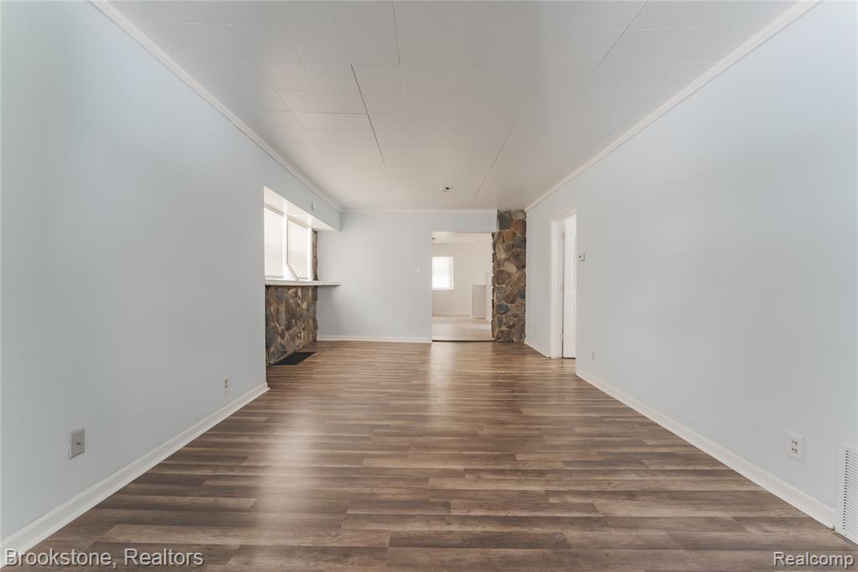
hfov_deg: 104.3
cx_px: 429
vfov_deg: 81.2
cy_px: 286
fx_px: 334
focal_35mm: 14
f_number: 18
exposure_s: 1/1.25
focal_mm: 14
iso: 250
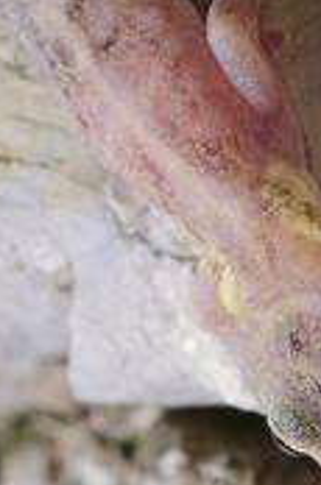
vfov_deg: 3.8
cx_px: 77
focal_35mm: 542
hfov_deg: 2.5
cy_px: -63
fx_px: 7289
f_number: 13
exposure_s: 1/100
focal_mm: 105
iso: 100
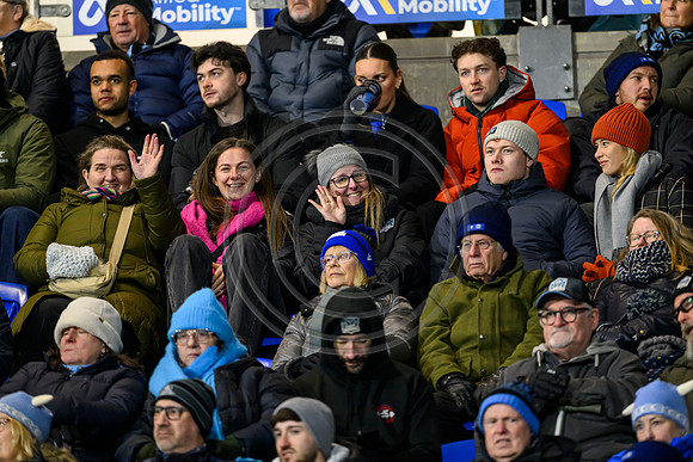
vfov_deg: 3.4
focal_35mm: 400
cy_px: 231
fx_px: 7701
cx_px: 346
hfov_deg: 5.2
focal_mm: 400
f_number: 3.2
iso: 6400
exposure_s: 1/320
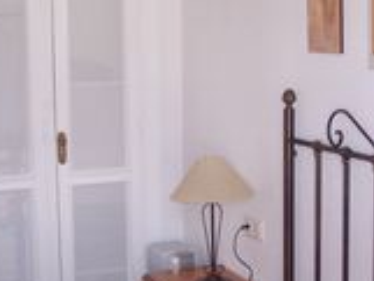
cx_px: 281
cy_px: 151
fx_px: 941
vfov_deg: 17.0
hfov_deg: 22.3
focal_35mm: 87
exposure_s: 1/45
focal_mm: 8
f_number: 2.8
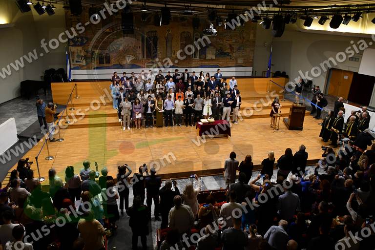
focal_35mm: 27
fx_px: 281
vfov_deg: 47.9
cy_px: 125
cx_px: 188
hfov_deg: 67.4
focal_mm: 18
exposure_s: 1/160
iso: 1600
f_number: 3.5
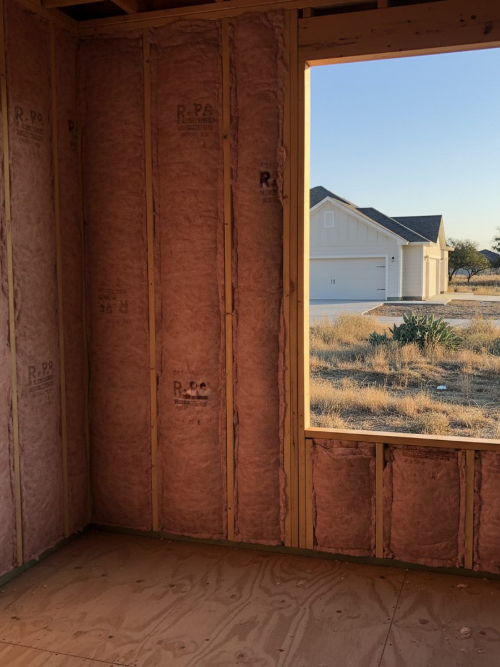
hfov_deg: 56.8
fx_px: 462
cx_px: 250
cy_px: 334
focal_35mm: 24
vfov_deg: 71.6
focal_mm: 6.8
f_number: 1.68
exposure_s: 1/647
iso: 432
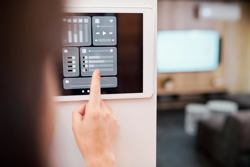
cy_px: 84
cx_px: 125
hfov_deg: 54.4
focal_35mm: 35
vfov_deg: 37.9
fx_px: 243
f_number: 2.5
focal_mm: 35
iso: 400
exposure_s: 1/160
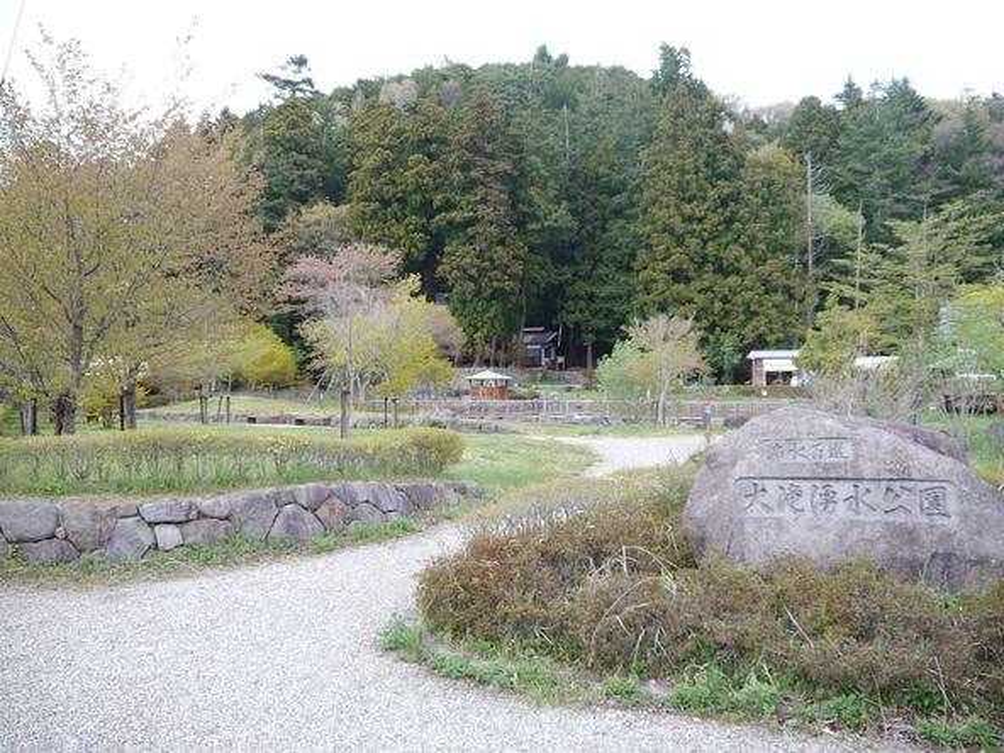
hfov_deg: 60.0
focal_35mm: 30
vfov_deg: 46.8
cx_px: 502
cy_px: 376
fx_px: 870
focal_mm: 15
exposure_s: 1/100
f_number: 4
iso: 160
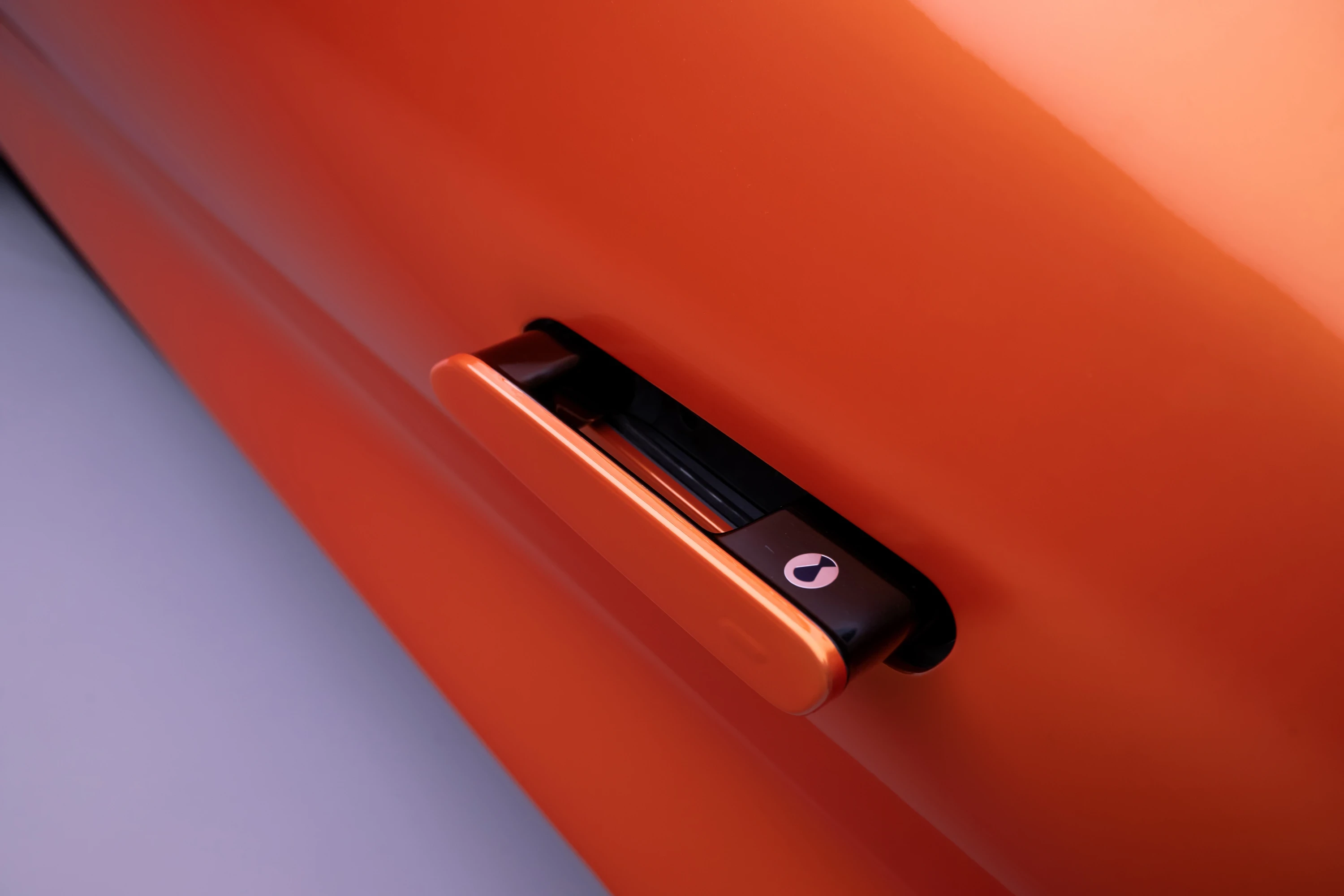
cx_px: 672
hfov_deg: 41.1
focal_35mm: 48
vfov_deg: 28.1
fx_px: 1792
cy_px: 448
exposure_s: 1/40
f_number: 8
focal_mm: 48
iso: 400
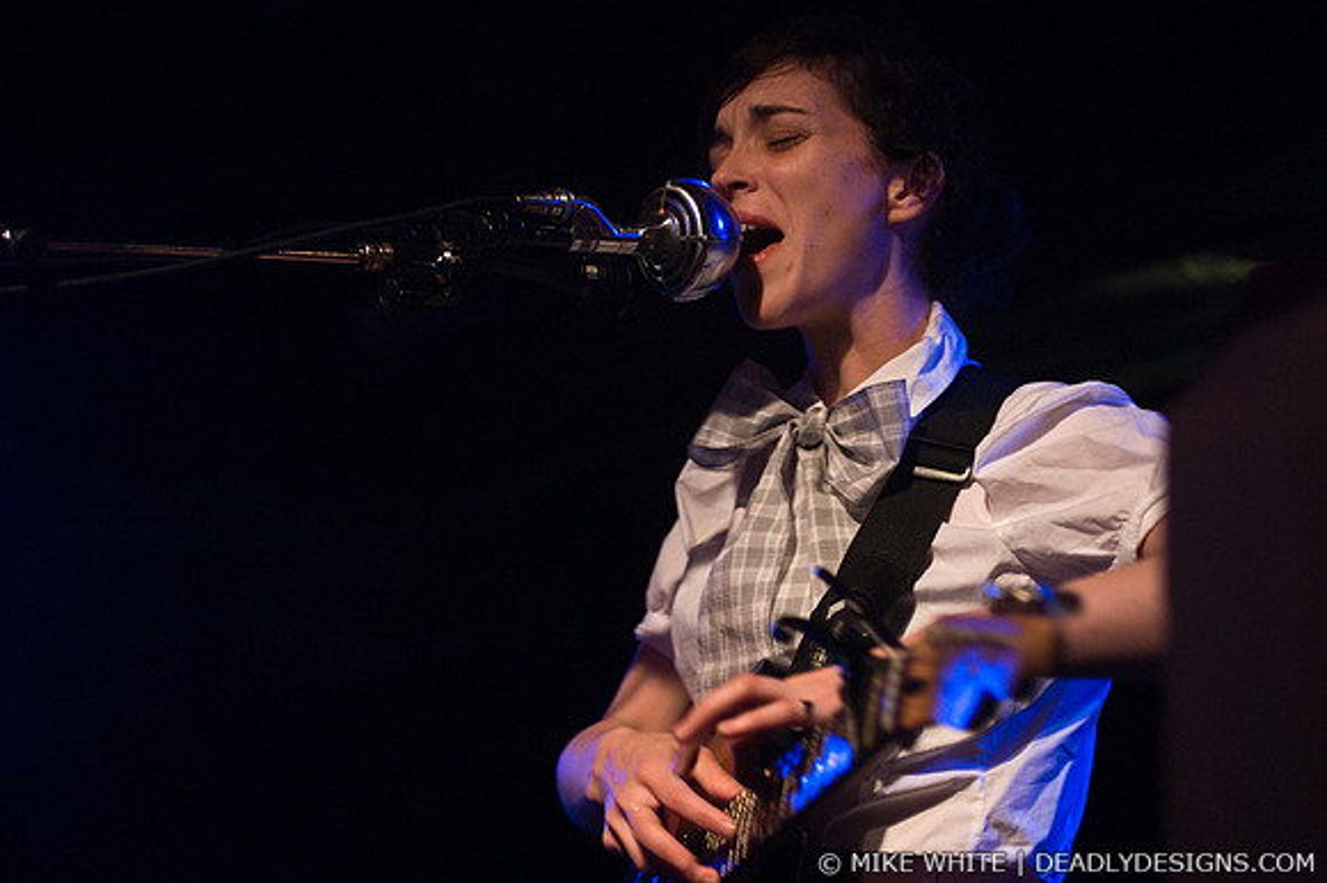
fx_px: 2873
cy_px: 442
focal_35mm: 78
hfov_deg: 26.0
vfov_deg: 17.5
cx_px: 664
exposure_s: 1/25
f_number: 2.8
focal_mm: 52
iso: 800
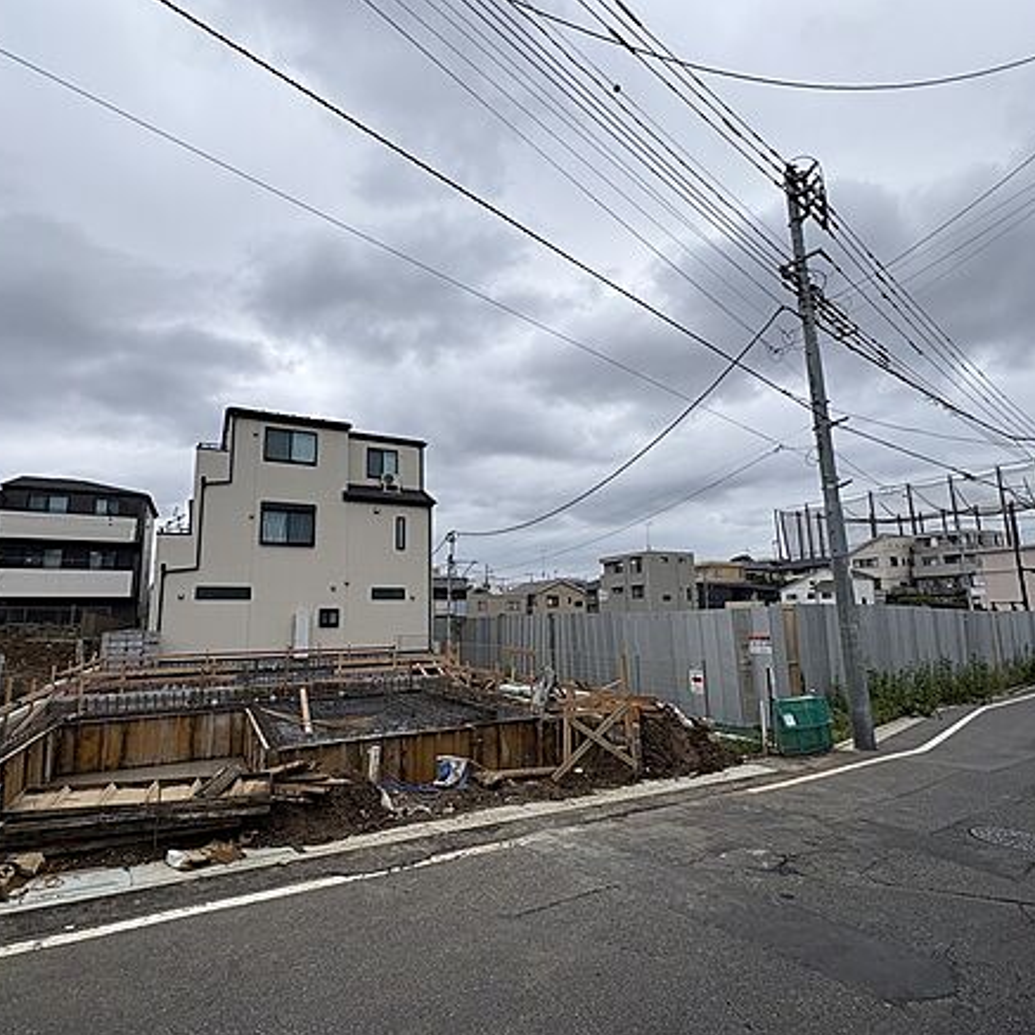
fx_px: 575
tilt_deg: +10.0
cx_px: 488
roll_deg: +1.7
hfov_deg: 83.9
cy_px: 528
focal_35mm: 17
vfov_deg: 84.0
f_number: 2.2
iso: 50
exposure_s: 1/2494
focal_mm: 2.22
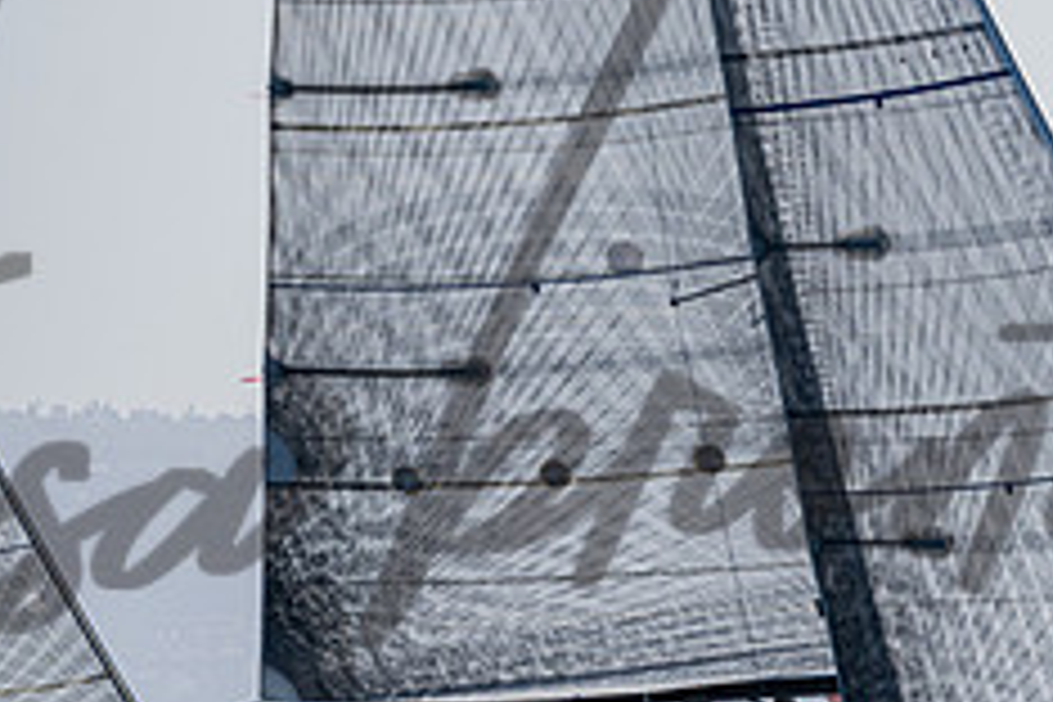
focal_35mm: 762
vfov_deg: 1.8
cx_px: 904
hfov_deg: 2.7
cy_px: 427
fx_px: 22287
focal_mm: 260
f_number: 5
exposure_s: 1/5000
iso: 400
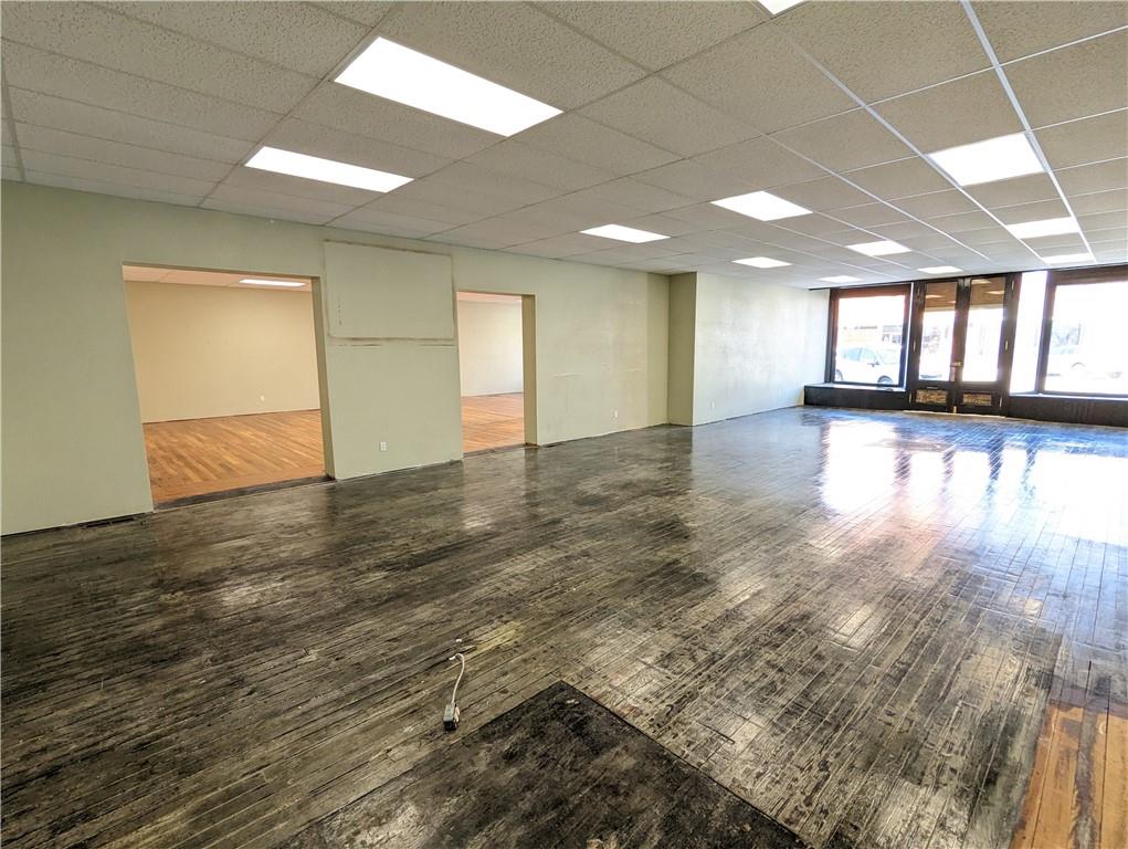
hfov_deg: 94.4
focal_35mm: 16
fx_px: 522
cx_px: 564
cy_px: 424
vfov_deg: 78.2
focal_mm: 2.35
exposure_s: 1/120
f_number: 2.2
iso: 199
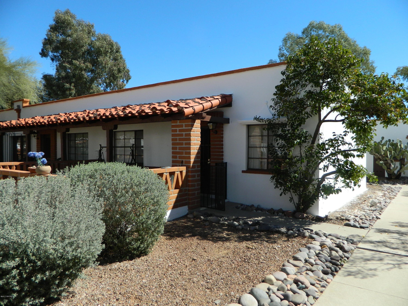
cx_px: 204
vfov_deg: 54.9
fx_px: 295
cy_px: 153
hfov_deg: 69.4
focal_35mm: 25
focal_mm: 4.5
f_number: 3.1
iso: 80
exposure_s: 1/800
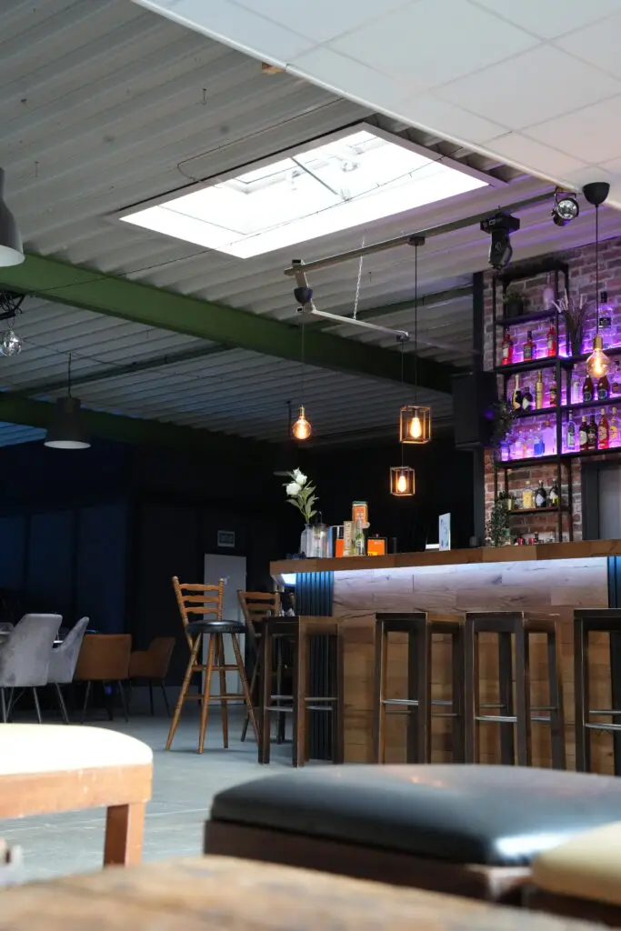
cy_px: 466
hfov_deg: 25.5
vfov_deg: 37.5
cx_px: 310
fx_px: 1371
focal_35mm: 53
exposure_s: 1/100
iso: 10000
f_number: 9
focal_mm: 53
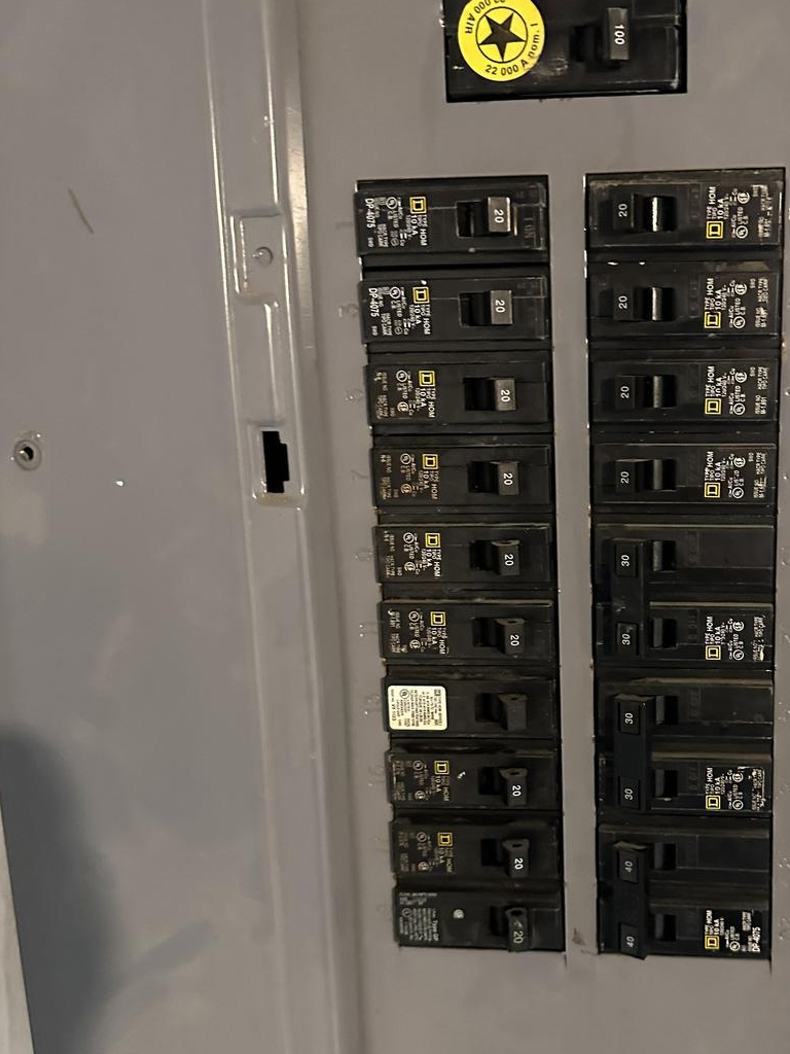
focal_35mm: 36
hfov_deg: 38.7
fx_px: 1095
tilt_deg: -10.3
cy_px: 603
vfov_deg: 51.2
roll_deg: +1.7
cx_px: 589
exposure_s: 1/30
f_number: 1.78
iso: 800
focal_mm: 6.86
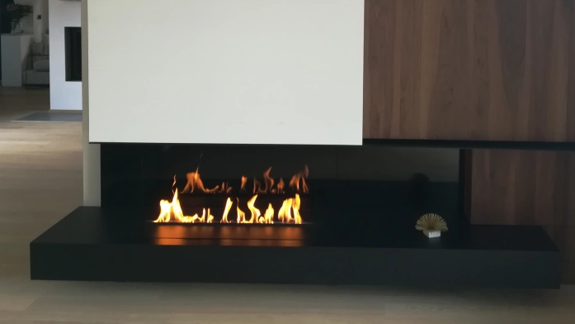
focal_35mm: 39
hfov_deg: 51.2
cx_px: 348
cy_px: 40
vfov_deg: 29.3
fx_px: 595
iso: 125
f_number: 2.2
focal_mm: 3.83
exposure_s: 1/33.3
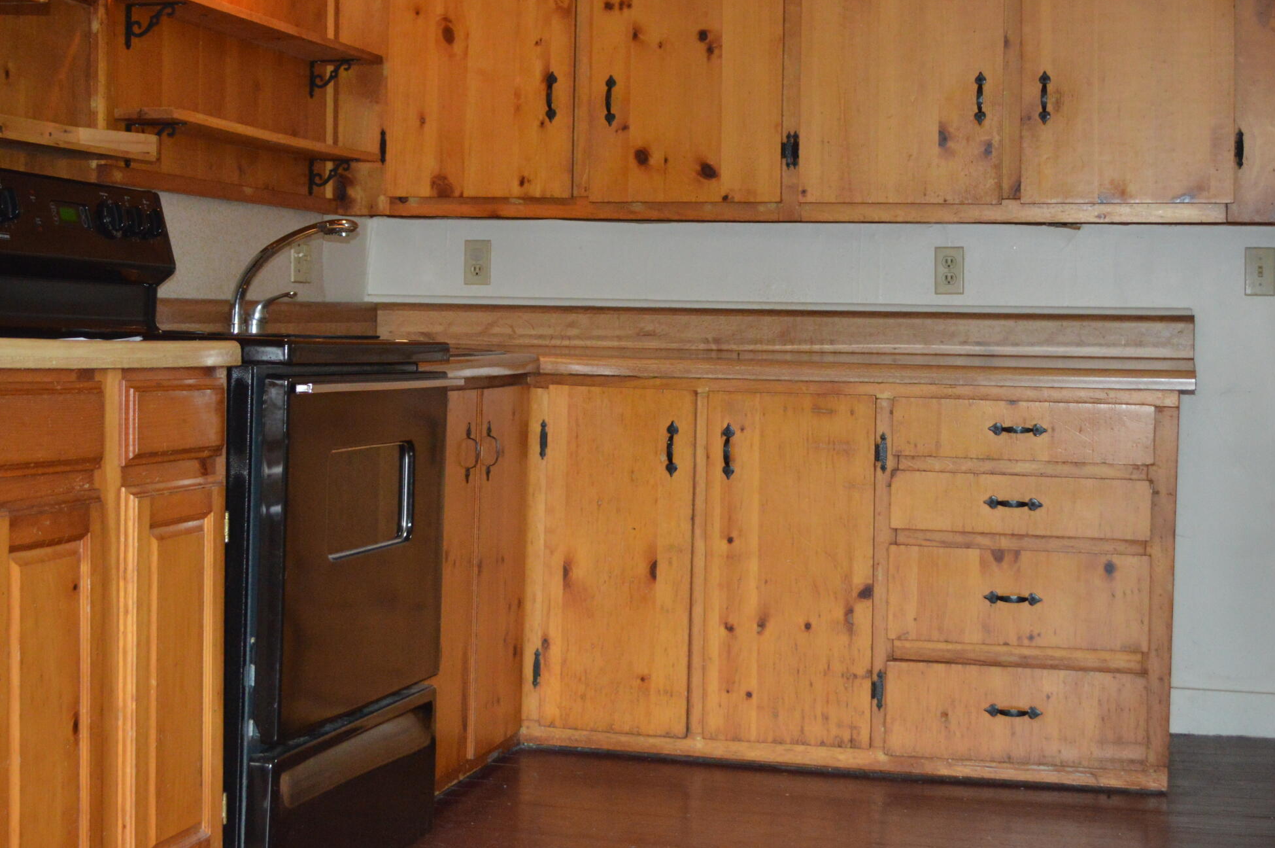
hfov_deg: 33.4
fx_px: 2123
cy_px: 276
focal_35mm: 60
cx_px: 604
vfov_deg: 22.5
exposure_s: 1/60
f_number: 4.2
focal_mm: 26
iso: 1400
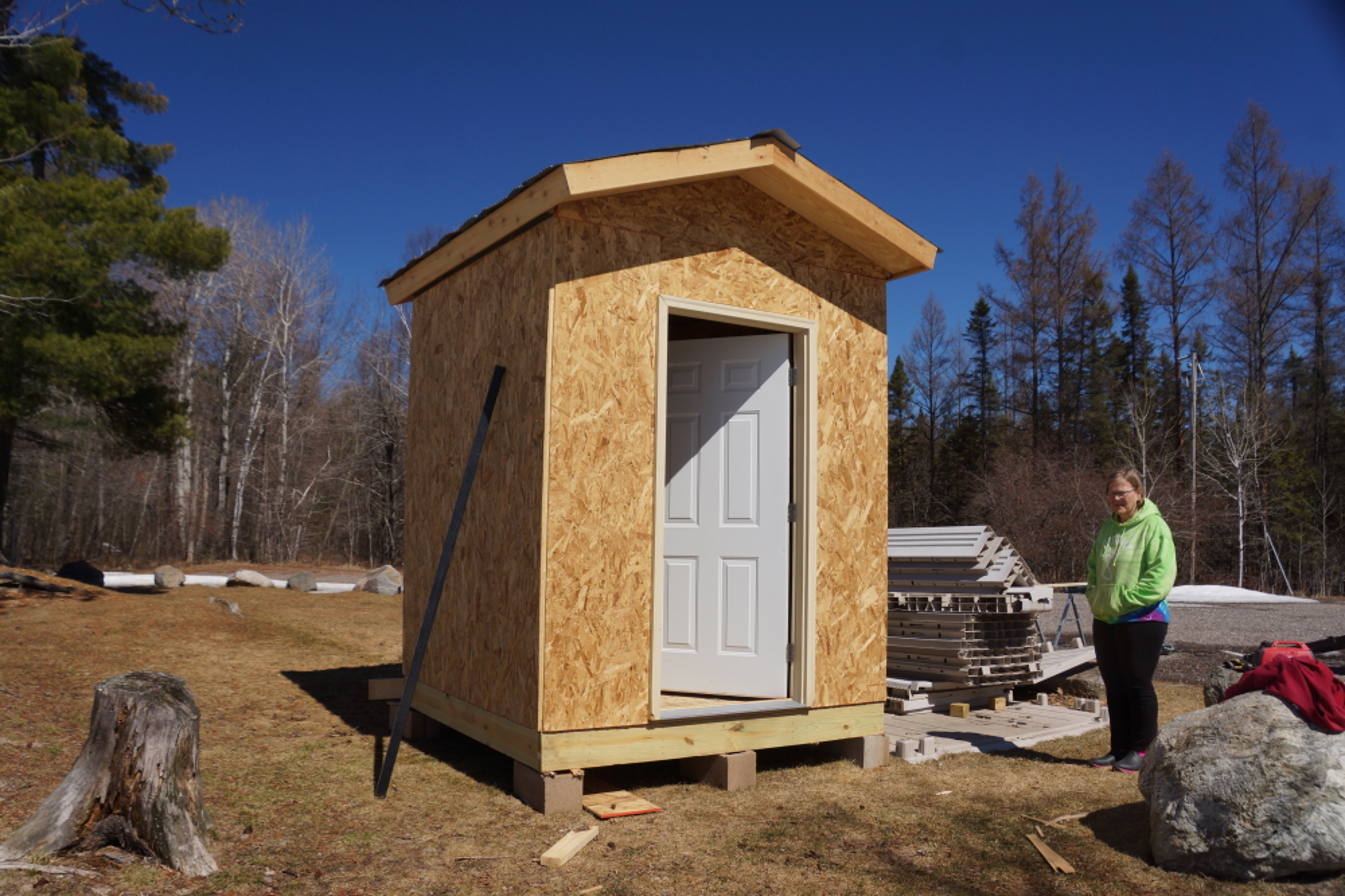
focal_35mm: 27
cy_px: 448
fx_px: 1008
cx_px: 672
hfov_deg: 67.4
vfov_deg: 47.9
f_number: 7.1
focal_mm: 18
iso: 100
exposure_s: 1/200
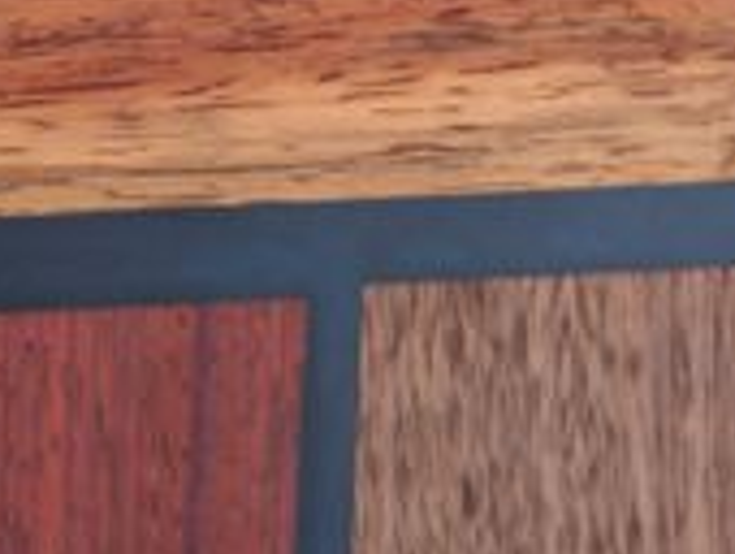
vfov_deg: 8.3
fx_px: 3593
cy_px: -589
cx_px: -130
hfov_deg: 11.5
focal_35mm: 169
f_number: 1.68
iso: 32
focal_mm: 6.9
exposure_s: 1/15
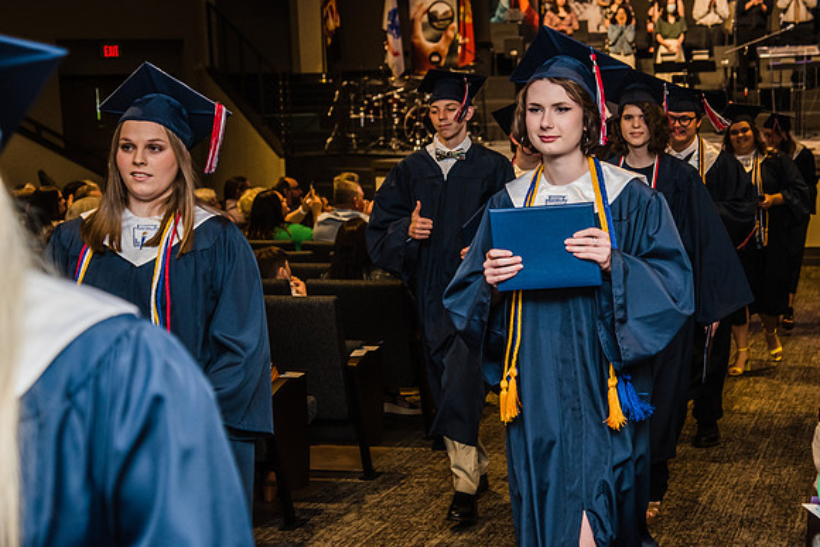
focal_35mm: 69
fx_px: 1568
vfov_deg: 19.8
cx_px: 504
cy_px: 211
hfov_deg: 29.2
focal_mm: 56
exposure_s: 1/200
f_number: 4.5
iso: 800
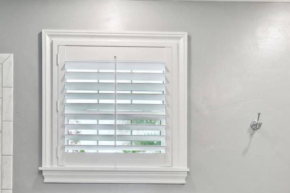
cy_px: 214
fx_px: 282
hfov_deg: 54.1
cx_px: 119
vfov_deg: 33.0
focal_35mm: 35
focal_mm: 10
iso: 100
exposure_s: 1/4
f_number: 7.1
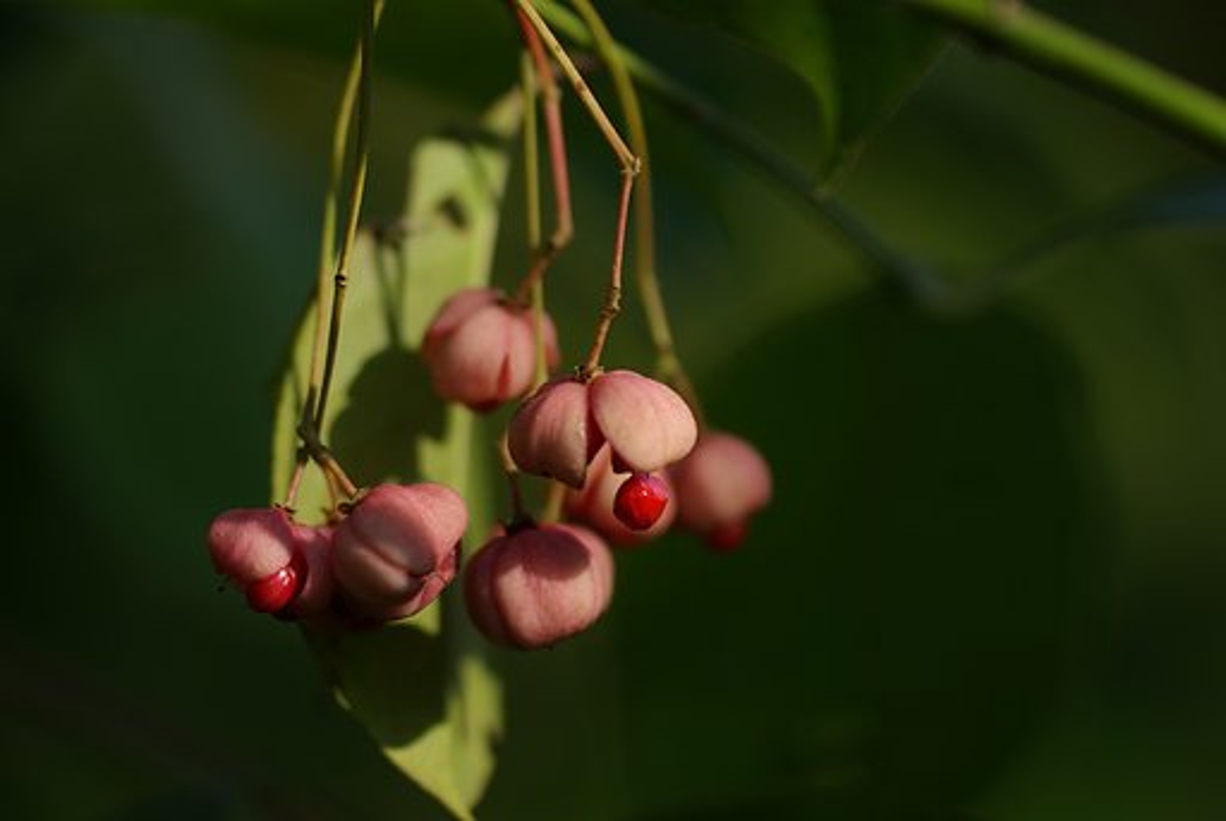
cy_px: 410
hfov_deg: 7.6
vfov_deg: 5.1
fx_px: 9208
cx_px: 613
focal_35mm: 270
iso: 100
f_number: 3.5
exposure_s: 1/500
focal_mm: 180
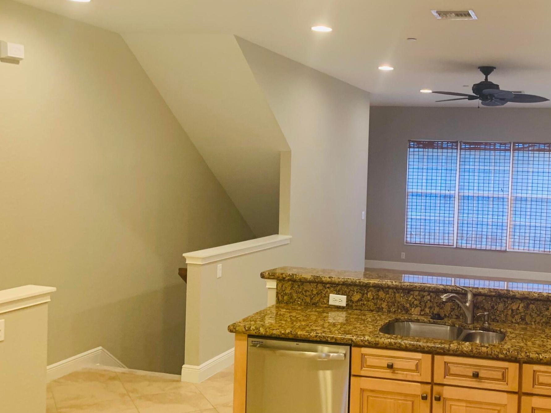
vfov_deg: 34.3
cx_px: 401
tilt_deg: -1.6
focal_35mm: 42
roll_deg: -2.8
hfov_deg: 43.6
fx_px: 668
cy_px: 205
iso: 125
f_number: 1.8
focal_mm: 4.25
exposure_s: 1/60
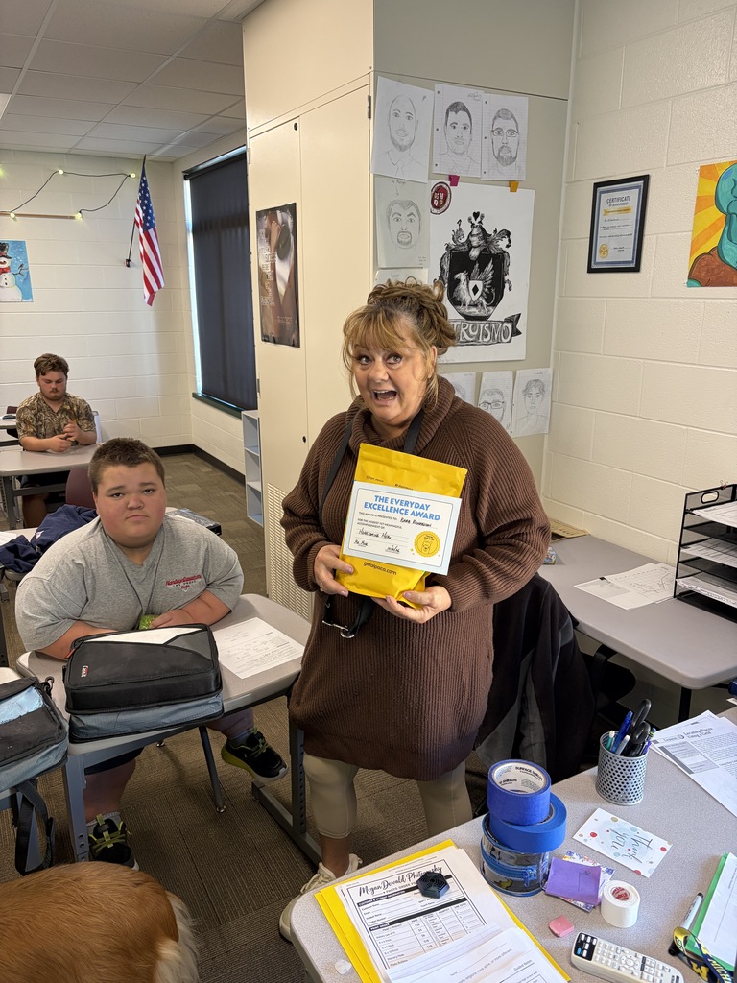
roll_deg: +0.5
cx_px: 368
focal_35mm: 26
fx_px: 738
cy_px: 492
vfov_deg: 67.3
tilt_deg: -15.8
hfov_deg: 53.1
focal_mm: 5.96
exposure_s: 1/60
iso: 160
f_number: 1.6
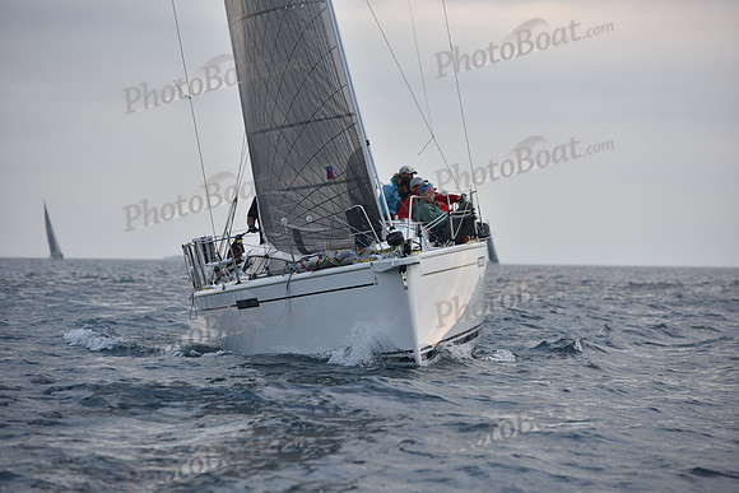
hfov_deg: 12.1
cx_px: 370
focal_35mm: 170
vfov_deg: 8.1
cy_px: 246
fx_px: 3490
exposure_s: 1/640
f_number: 5
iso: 500
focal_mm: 170
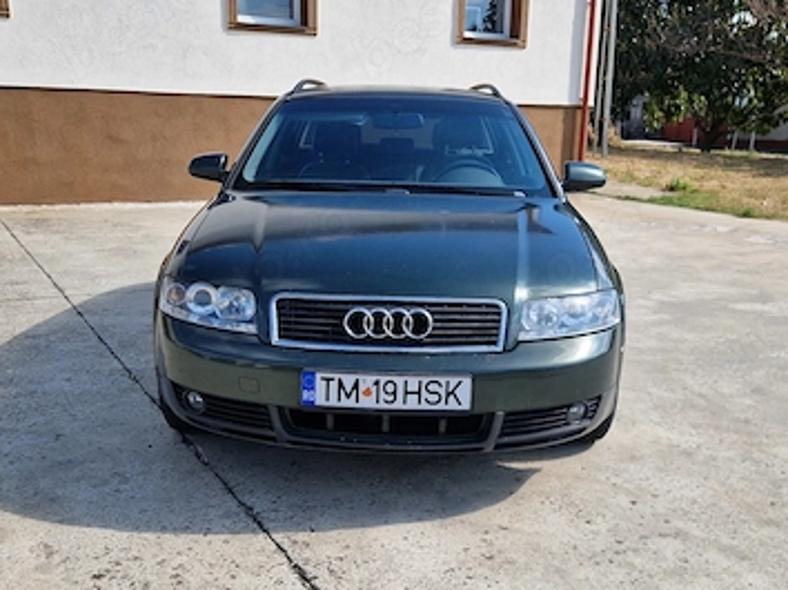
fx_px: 887
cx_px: 381
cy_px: 338
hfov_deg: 47.9
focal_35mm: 39
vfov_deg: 36.7
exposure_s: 1/1500
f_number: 1.8
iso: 50
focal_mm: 5.4
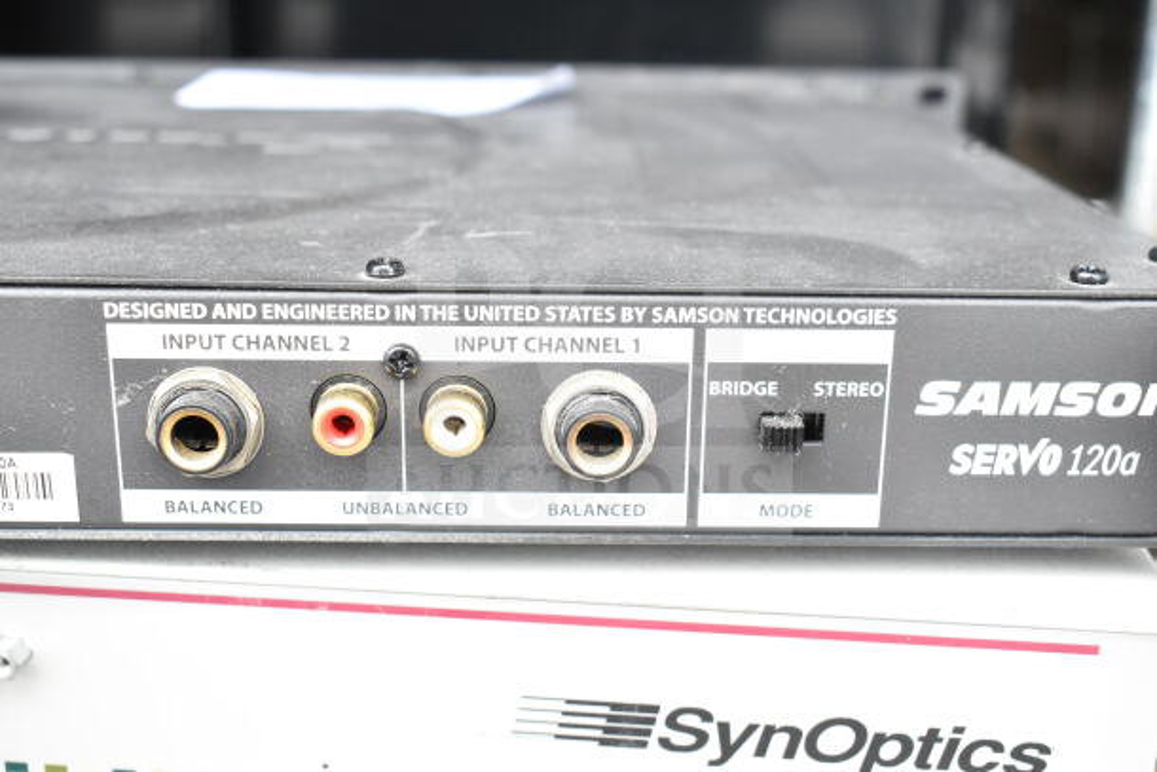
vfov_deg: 29.0
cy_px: 386
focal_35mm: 46
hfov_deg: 42.3
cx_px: 578
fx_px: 1495
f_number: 7.1
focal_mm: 31
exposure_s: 1/200
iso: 1600
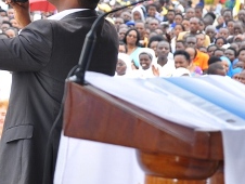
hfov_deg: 5.7
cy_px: 4
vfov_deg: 4.3
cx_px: -33
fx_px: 2454
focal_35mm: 346
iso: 320
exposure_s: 1/200
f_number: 11
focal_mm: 85
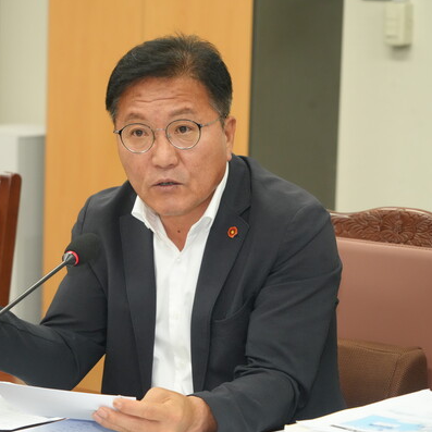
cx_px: 118
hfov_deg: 12.1
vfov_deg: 12.1
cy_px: 215
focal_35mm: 144
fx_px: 2033
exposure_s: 1/160
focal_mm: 112
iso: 3200
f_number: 6.3
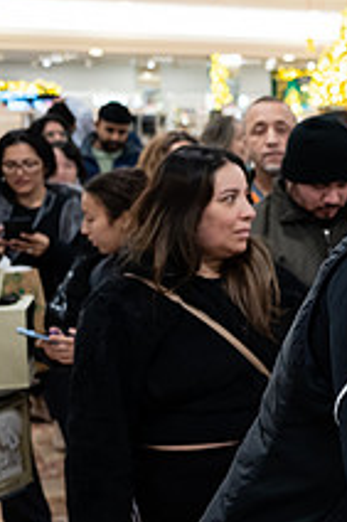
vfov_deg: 23.4
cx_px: 685
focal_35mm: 87
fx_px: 1260
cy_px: 230
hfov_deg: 13.5
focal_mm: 28.5
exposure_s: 1/125
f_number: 3.2
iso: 1000
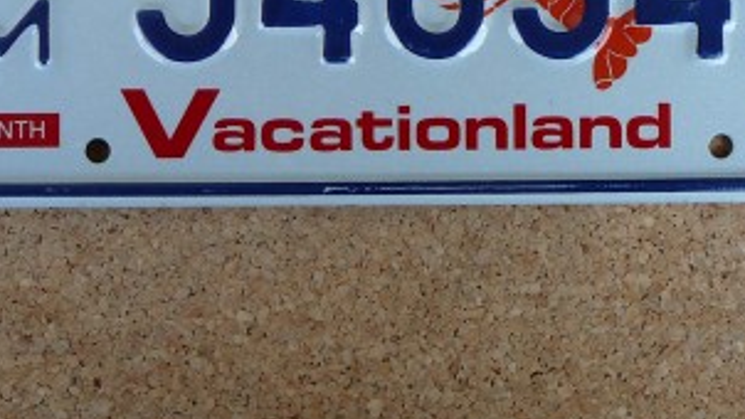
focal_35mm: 72
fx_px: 1423
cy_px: -22
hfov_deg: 29.3
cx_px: 390
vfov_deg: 16.4
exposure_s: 1/40
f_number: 3
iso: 100
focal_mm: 5.8
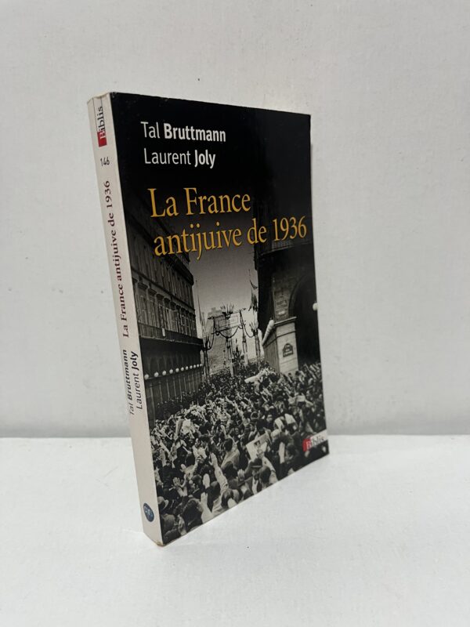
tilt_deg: -16.2
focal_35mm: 26
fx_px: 471
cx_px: 235
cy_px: 314
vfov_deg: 67.3
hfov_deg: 53.1
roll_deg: +2.7
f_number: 1.6
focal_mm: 5.1
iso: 80
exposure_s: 1/50
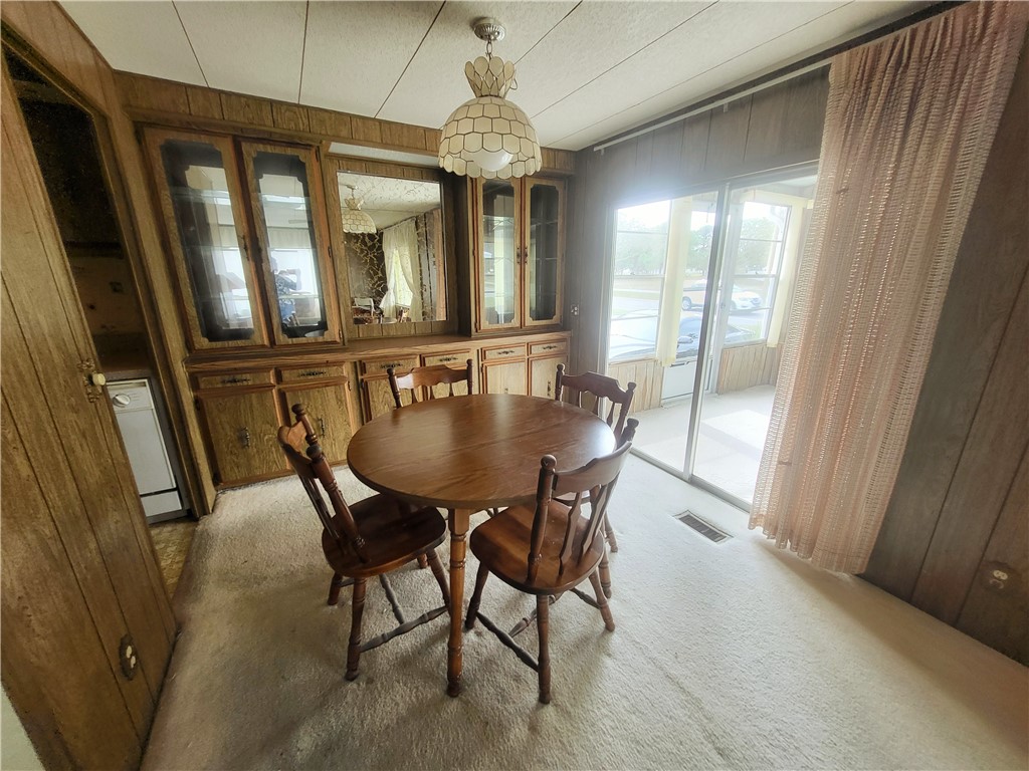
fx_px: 386
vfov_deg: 89.9
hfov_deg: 106.2
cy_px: 386
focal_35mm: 13
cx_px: 514
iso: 100
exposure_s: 1/60.2
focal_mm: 1.74
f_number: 2.2
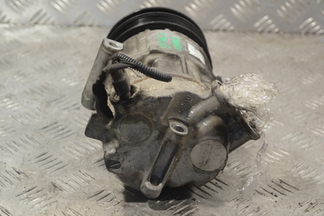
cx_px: 162
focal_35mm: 82
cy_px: 108
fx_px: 742
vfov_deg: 16.5
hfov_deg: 24.6
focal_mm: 55
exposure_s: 1/30
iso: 280
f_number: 5.6
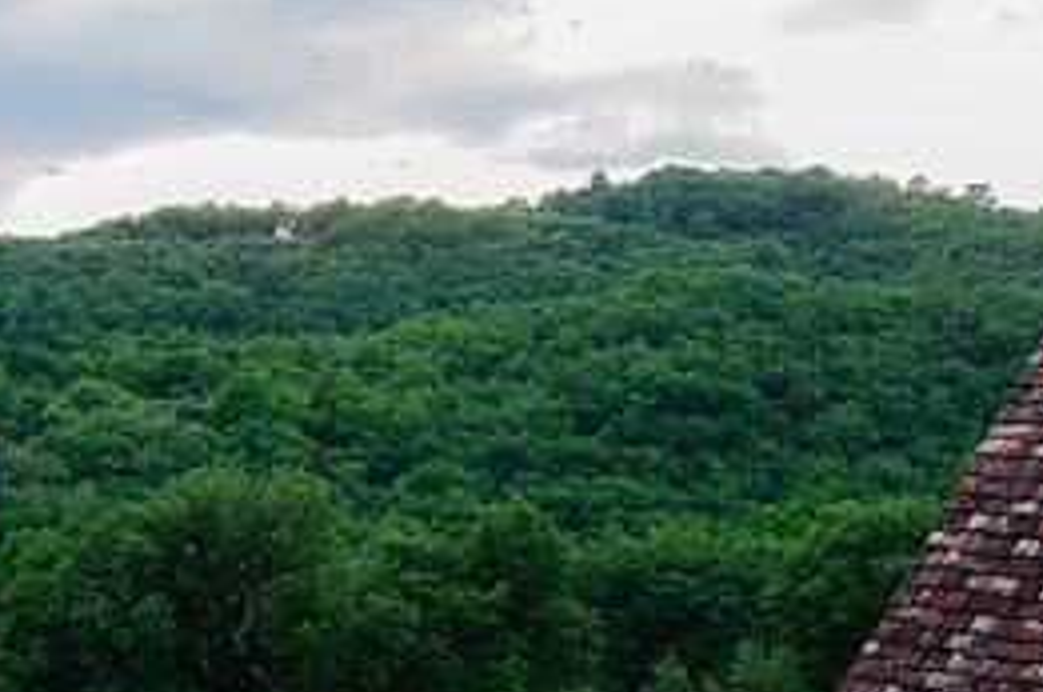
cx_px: 113
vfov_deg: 14.1
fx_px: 2747
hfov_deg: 21.1
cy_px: 681
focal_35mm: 95
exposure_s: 1/160
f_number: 6.3
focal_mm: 24
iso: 320
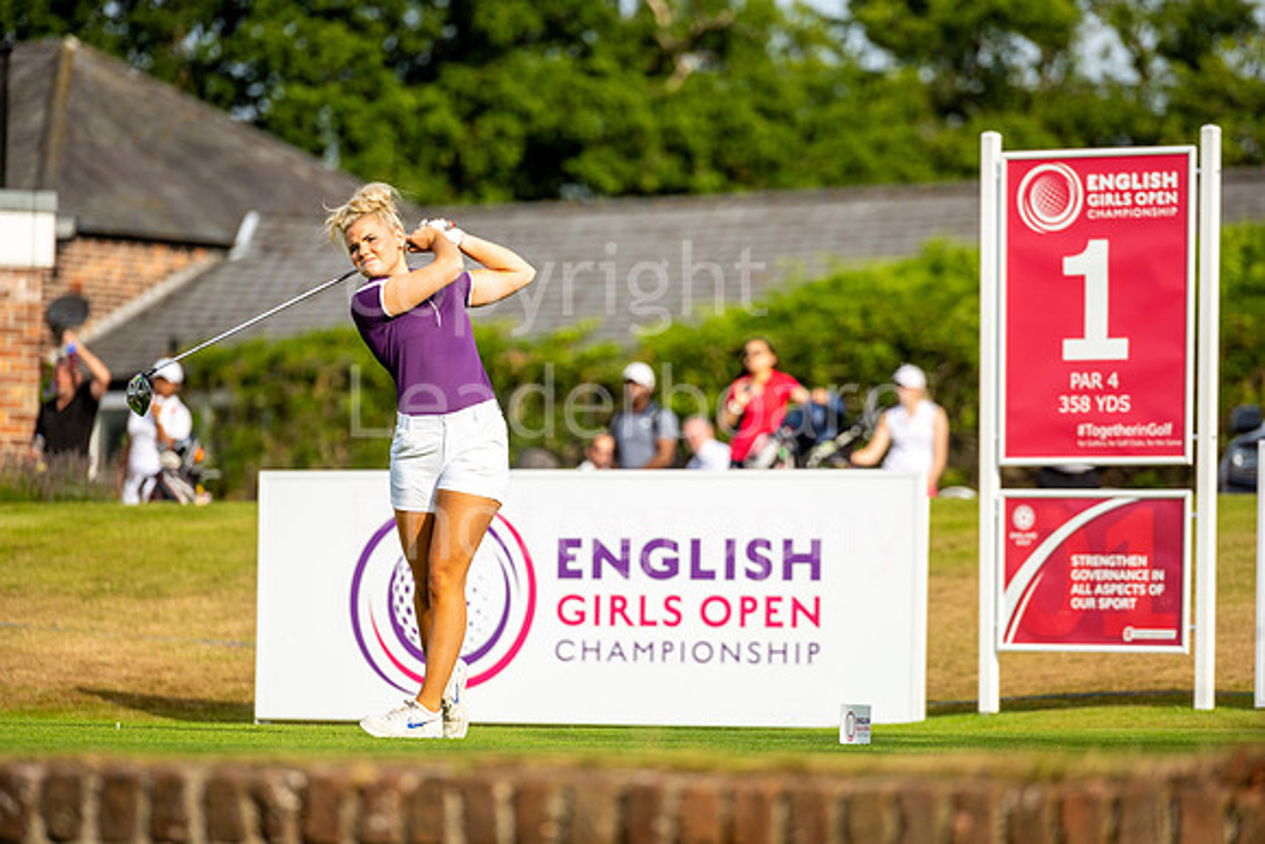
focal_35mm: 200
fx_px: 7029
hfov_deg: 10.3
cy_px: 422
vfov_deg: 6.9
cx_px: 632
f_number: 4
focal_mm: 200
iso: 125
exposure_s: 1/1600
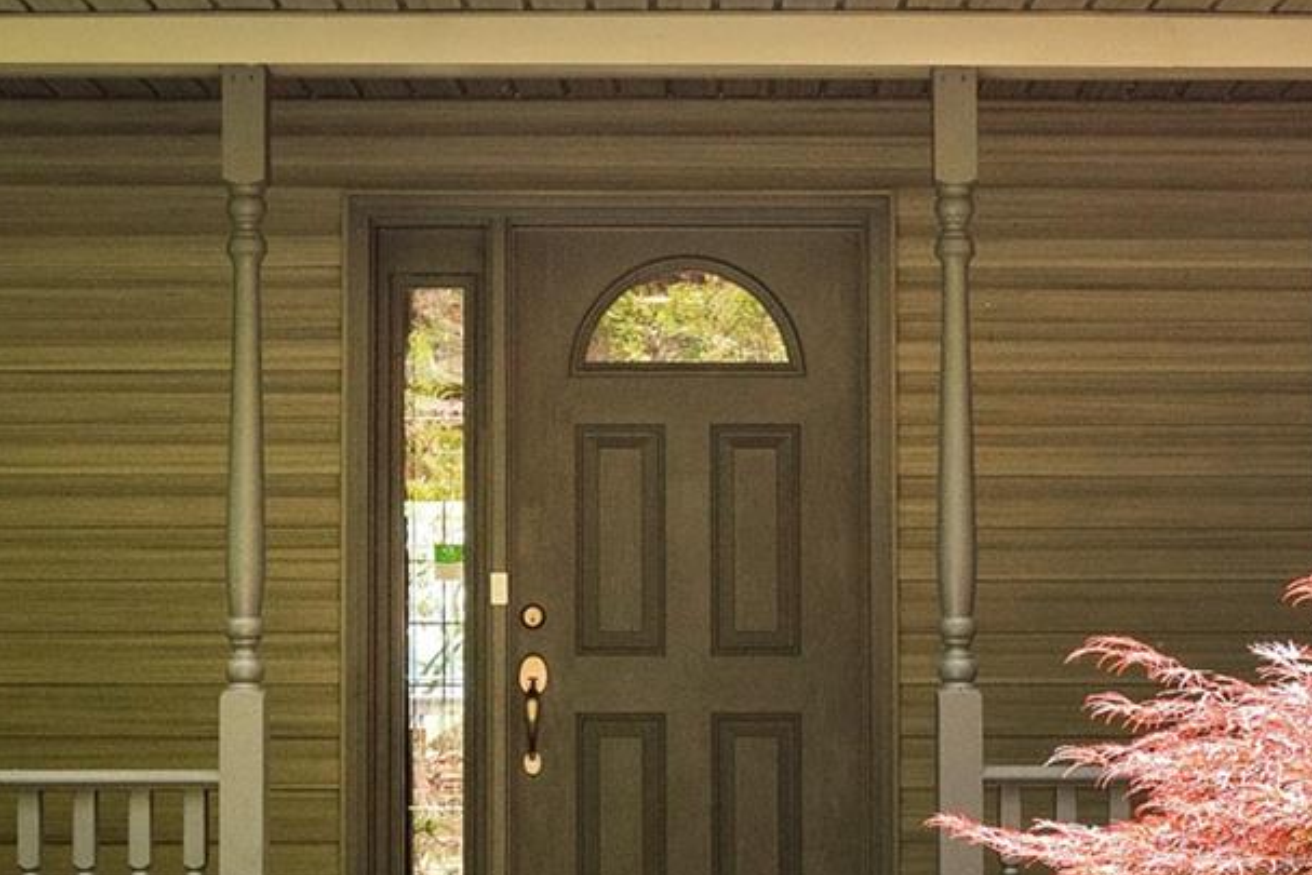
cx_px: 841
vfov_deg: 16.8
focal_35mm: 81
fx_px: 2953
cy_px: 601
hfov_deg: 25.0
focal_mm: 24
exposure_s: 1/800
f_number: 7.1
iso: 320
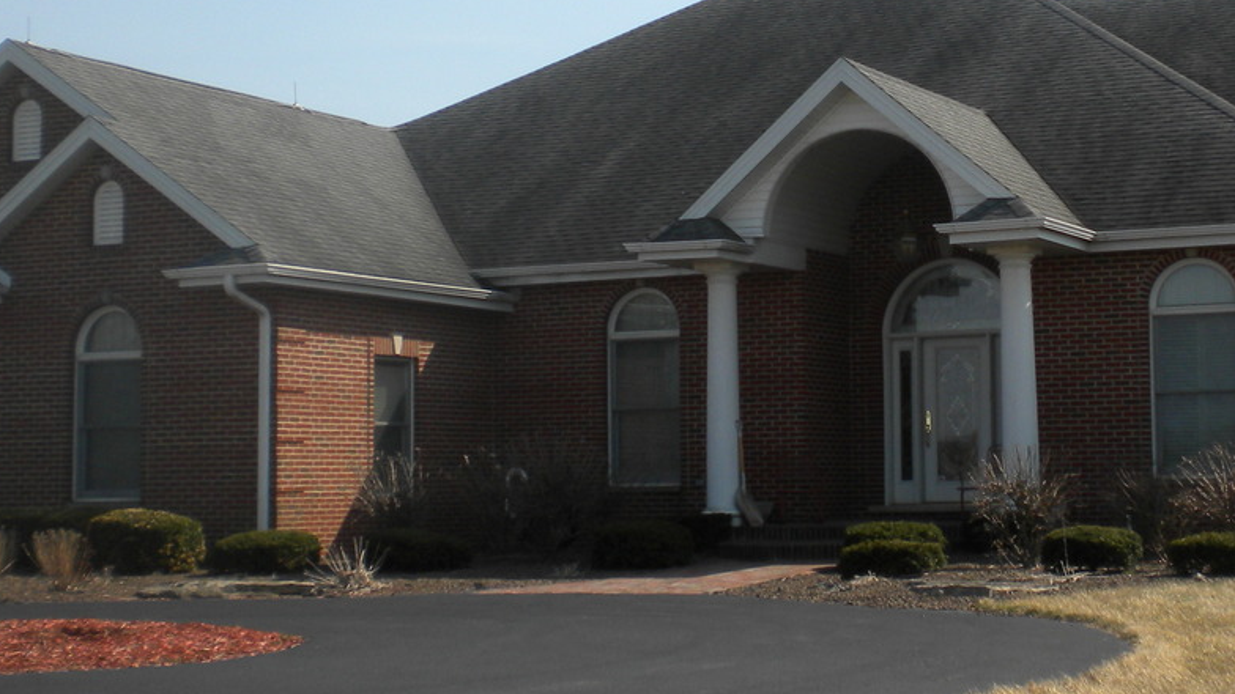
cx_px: 833
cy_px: 285
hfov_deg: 29.9
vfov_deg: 17.2
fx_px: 2292
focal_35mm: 70
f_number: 4.6
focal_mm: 6.3
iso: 80
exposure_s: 1/675
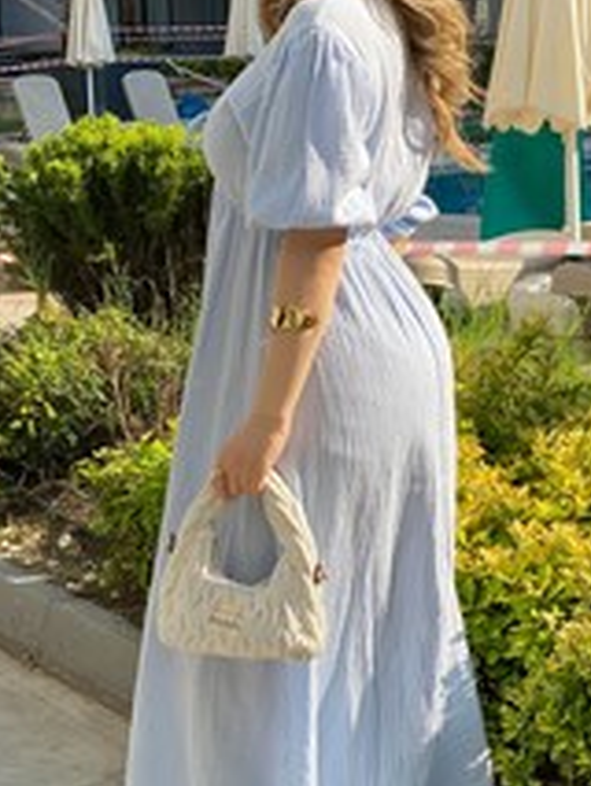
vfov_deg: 19.4
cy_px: 430
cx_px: 351
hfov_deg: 14.7
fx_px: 2297
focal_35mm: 101
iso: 20
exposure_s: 1/631
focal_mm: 6
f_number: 2
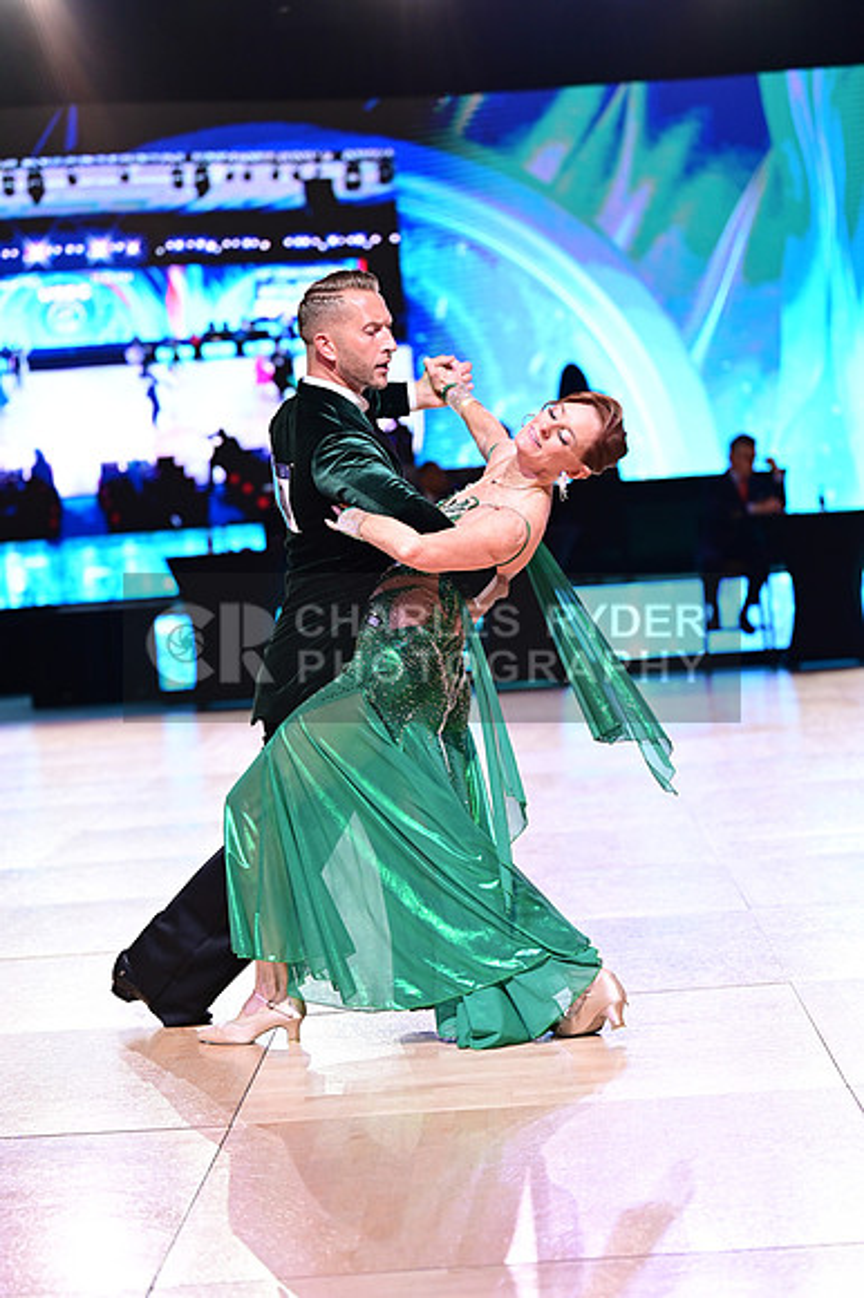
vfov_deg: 23.4
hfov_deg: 15.7
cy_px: 649
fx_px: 3136
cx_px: 432
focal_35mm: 87
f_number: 2.8
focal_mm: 87
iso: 1600
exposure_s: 1/500
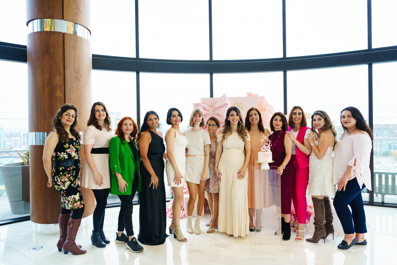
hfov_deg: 73.7
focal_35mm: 24
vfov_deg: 53.1
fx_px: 265
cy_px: 132
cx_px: 198
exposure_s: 1/250
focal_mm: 24
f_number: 5
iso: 1000
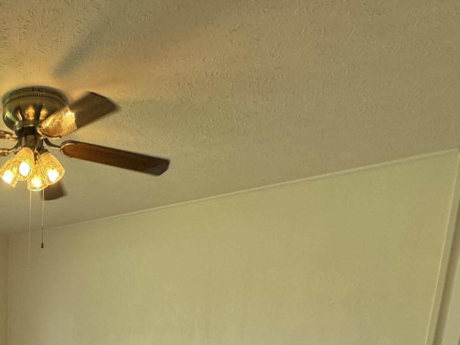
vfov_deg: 30.8
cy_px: 441
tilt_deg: -14.3
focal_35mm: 37
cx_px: 11
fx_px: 492
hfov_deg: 43.7
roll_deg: -1.1
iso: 40
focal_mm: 2.22
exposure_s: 1/120
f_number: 2.2
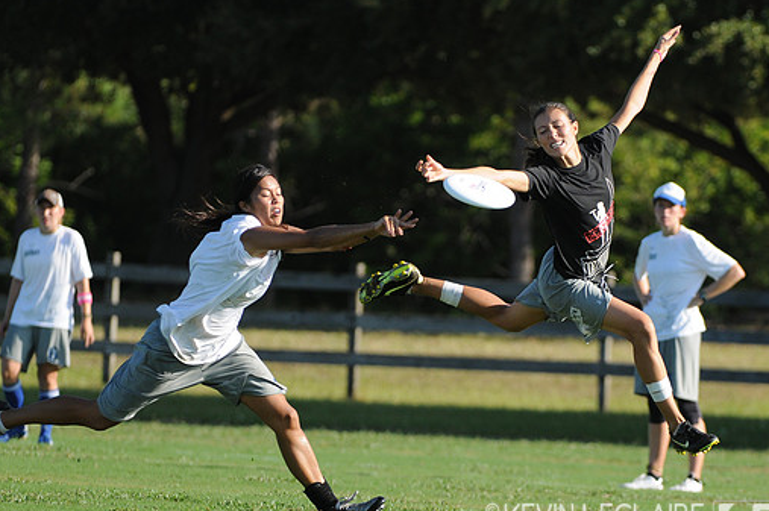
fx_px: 8792
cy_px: 285
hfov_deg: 5.0
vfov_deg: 3.3
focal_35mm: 412
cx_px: 385
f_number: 4
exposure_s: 1/1600
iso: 400
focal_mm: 240
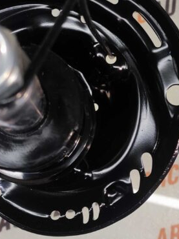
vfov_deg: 40.0
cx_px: 83
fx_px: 324
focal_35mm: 47
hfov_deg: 30.8
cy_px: 83
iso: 170
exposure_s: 1/50
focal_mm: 4.74
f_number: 1.79
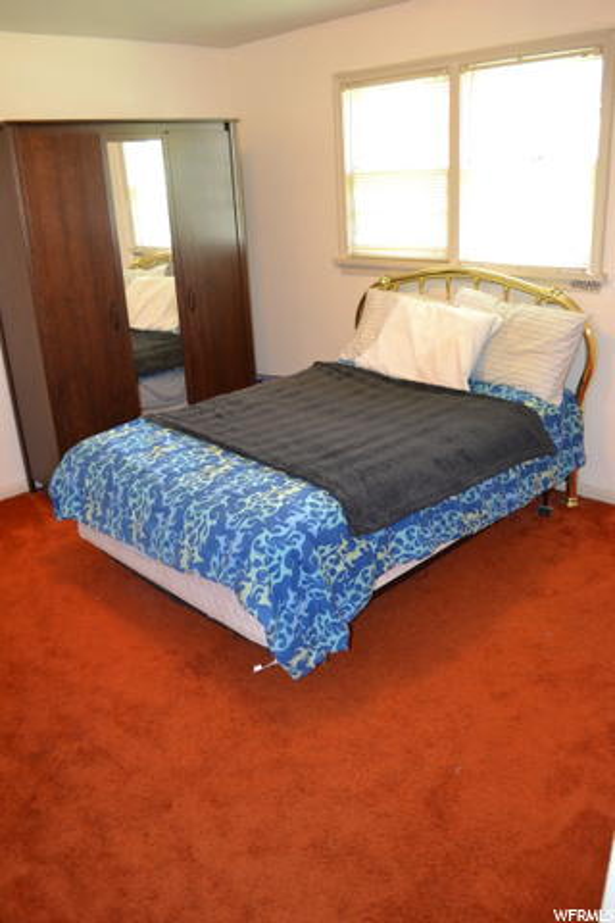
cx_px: 308
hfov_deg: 47.9
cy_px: 462
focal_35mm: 27
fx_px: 692
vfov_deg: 67.4
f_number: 3.5
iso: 2200
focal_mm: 18
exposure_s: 1/60
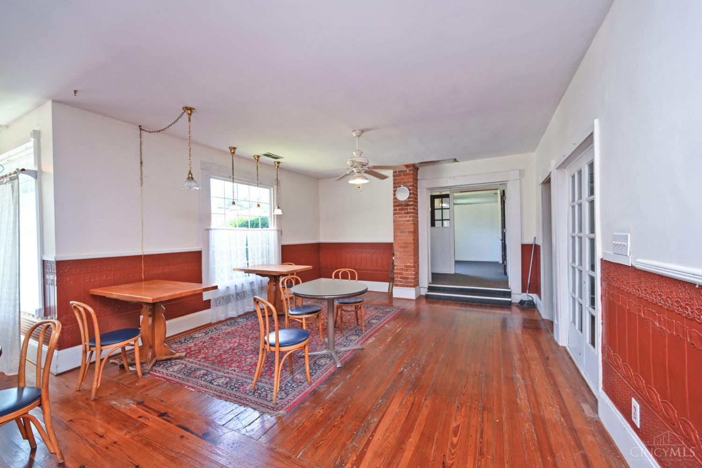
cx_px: 351
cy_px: 234
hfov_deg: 104.3
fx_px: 273
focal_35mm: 14
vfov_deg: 81.2
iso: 250
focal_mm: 14
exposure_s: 1/60
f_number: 4
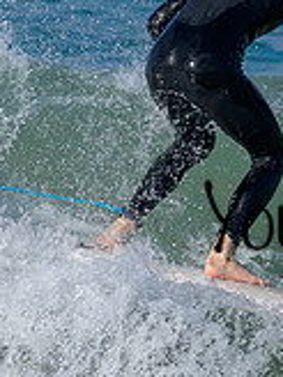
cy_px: 145
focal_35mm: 3734
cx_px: 403
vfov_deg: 0.5
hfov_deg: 0.4
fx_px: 40703
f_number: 6.3
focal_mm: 800
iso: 320
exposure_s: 1/2000
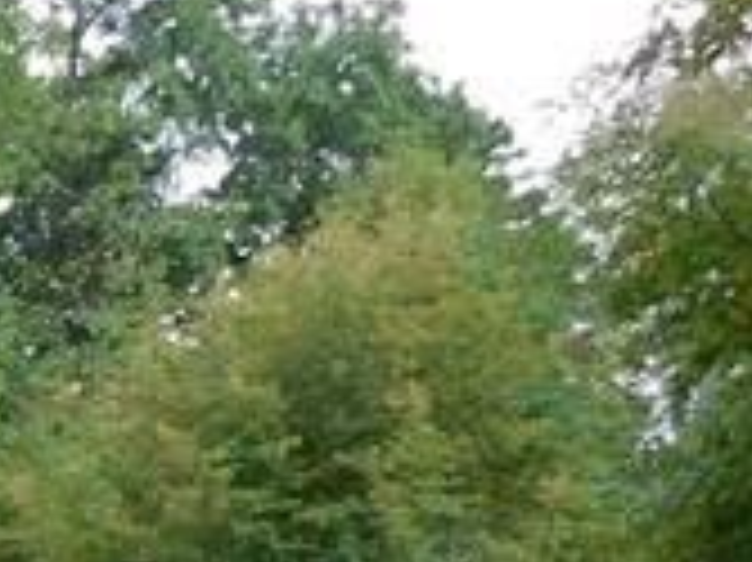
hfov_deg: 12.3
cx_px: -779
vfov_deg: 9.9
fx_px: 3061
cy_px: 1012
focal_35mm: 141
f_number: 3
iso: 125
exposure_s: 1/500
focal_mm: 4
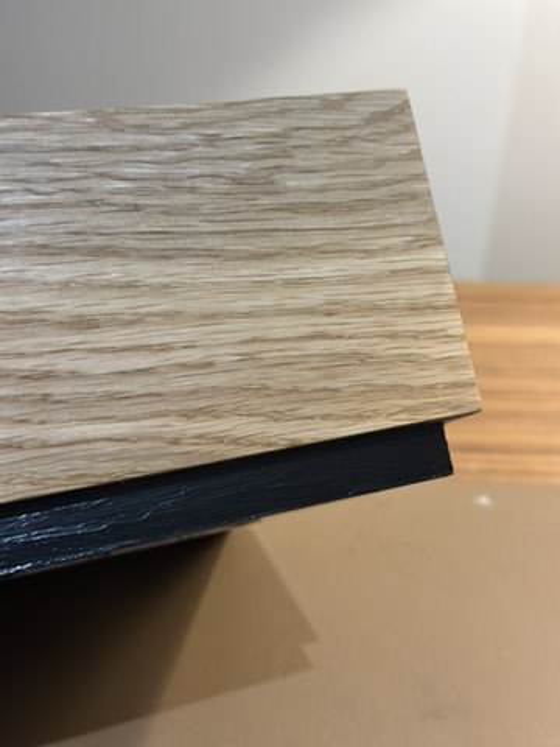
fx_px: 1035
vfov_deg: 39.7
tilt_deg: -27.5
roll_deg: -2.9
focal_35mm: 48
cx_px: 280
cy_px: 374
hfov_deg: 30.3
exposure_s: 1/50
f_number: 1.78
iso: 200
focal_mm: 6.86
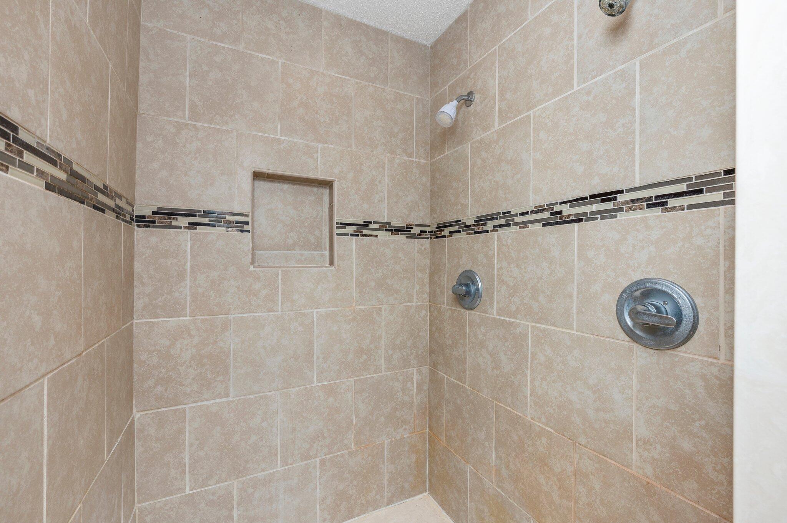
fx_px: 306
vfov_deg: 81.1
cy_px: 262
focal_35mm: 14
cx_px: 394
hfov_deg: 104.3
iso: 320
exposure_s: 1/60
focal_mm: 14
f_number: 9
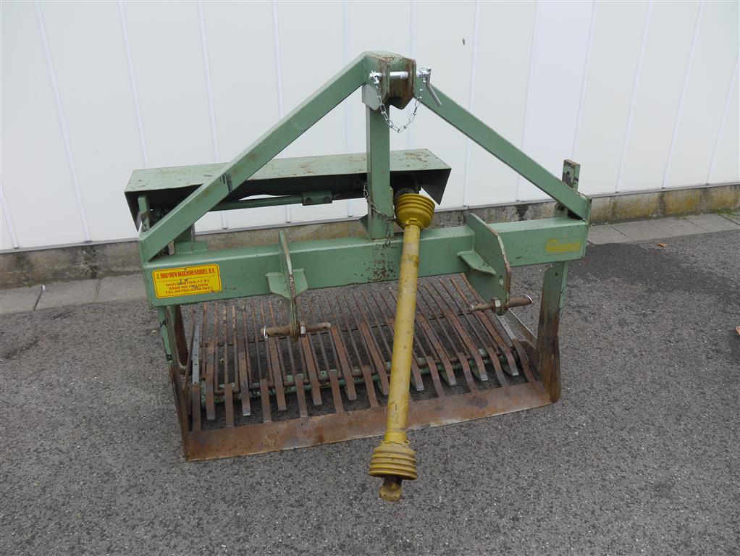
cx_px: 370
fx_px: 599
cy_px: 278
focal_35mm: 28
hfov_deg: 63.4
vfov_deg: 49.8
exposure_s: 1/200
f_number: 5
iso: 160
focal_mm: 14
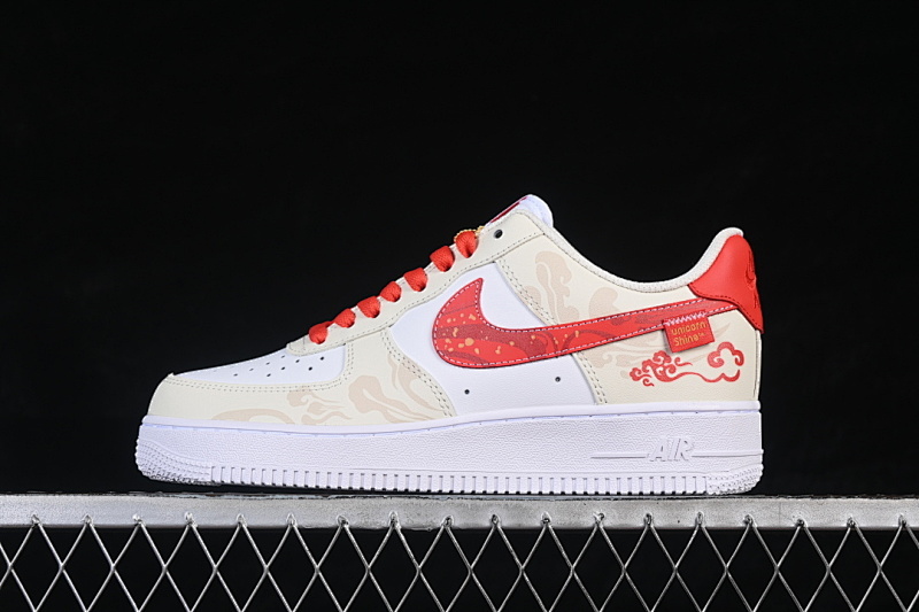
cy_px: 306
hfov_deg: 27.0
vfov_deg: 18.2
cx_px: 460
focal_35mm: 75
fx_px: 1914
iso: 160
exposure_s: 1/80
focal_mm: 50
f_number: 8
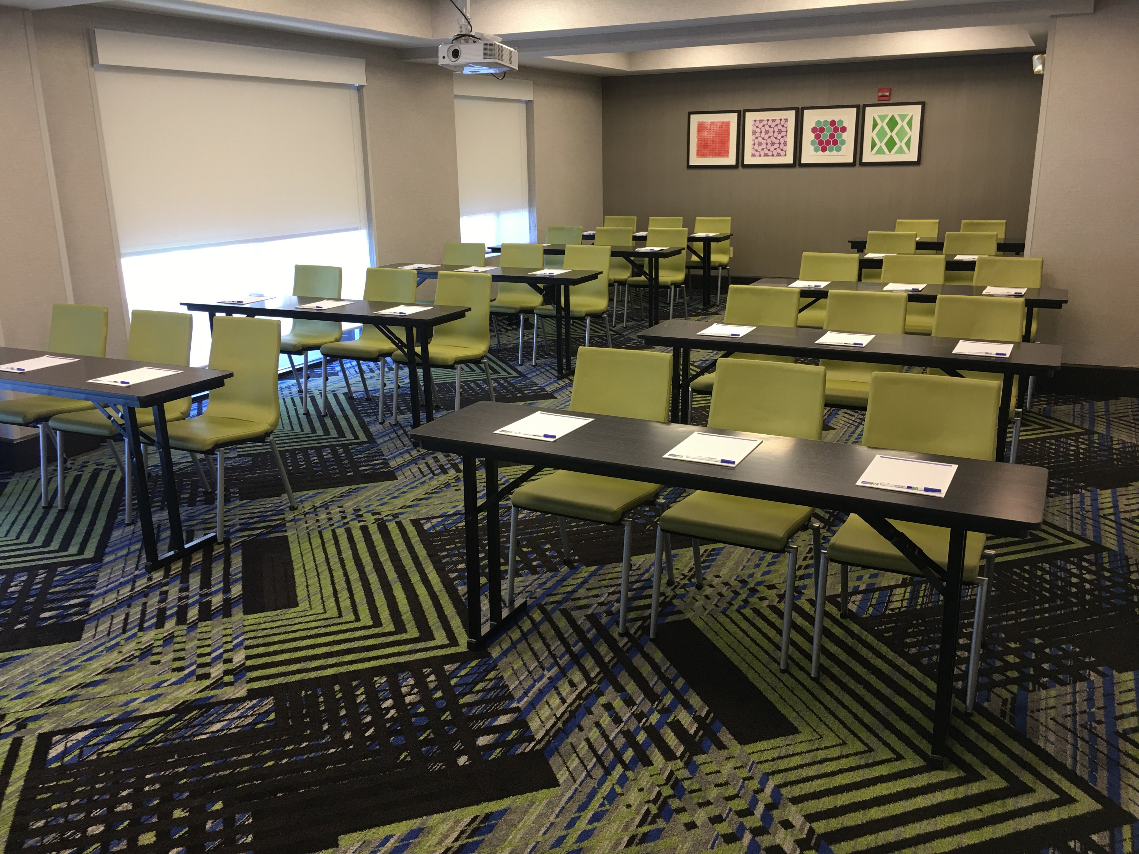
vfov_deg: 48.2
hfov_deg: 61.7
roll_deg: +1.0
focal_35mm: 29
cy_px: 427
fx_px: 954
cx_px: 570
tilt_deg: -14.7
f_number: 2.2
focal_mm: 4.15
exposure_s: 1/15
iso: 25
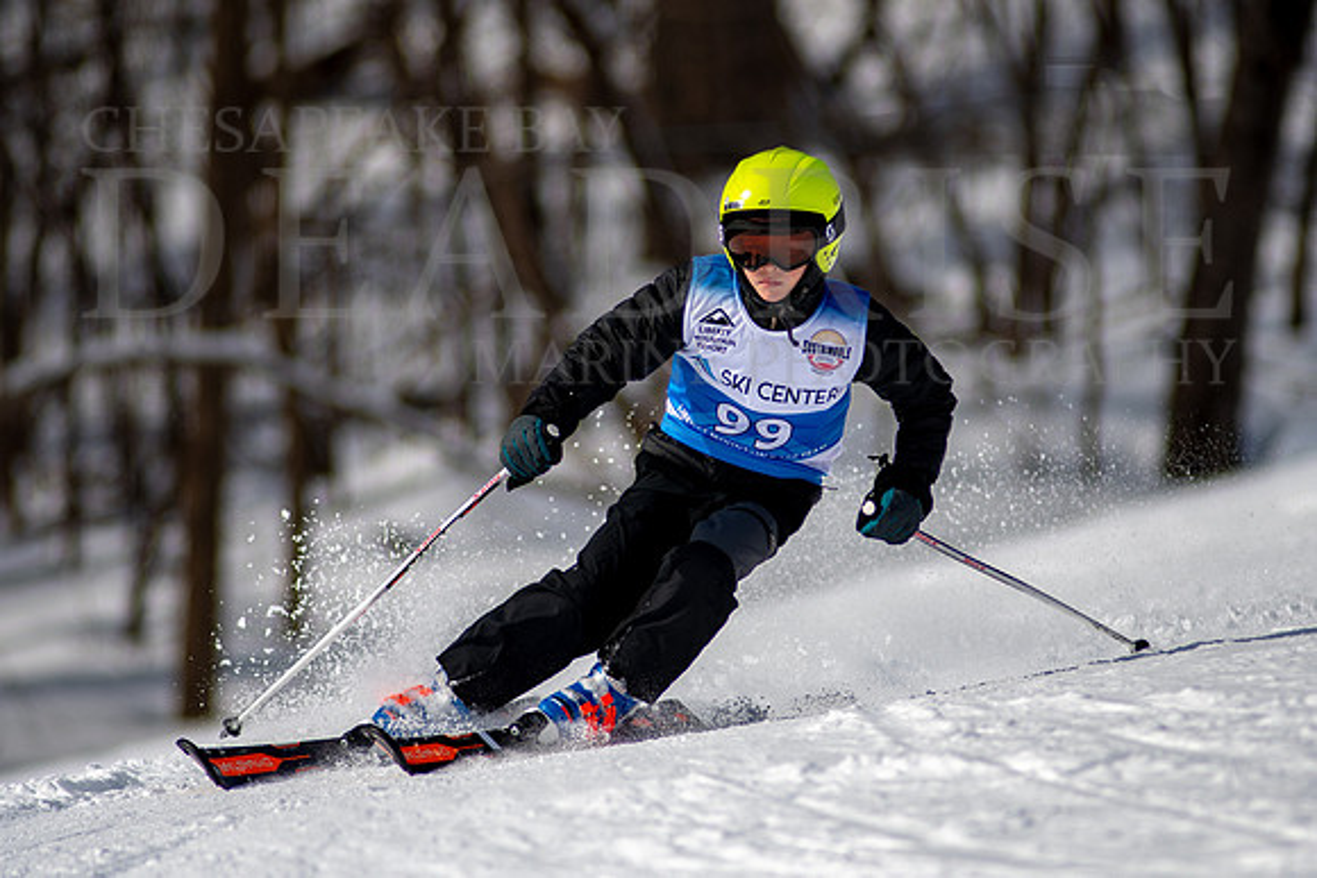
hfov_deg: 4.2
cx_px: 719
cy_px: 439
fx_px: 17971
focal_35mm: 491
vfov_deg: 2.8
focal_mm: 300
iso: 100
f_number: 2.8
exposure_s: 1/6400
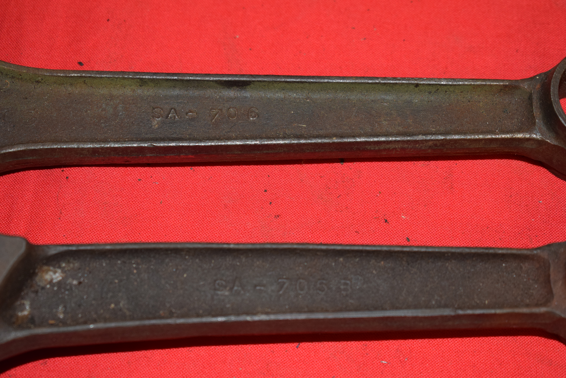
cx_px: 283
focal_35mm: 82
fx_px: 1297
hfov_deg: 24.6
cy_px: 189
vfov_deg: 16.6
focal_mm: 55
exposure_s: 1/100
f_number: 5.6
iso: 640
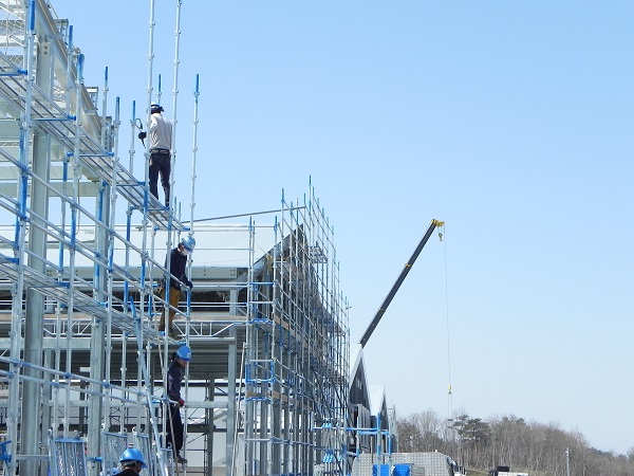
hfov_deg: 26.0
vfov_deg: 19.6
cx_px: 317
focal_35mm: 75
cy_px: 238
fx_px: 1374
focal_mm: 13.4
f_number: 7.1
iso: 160
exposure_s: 1/340
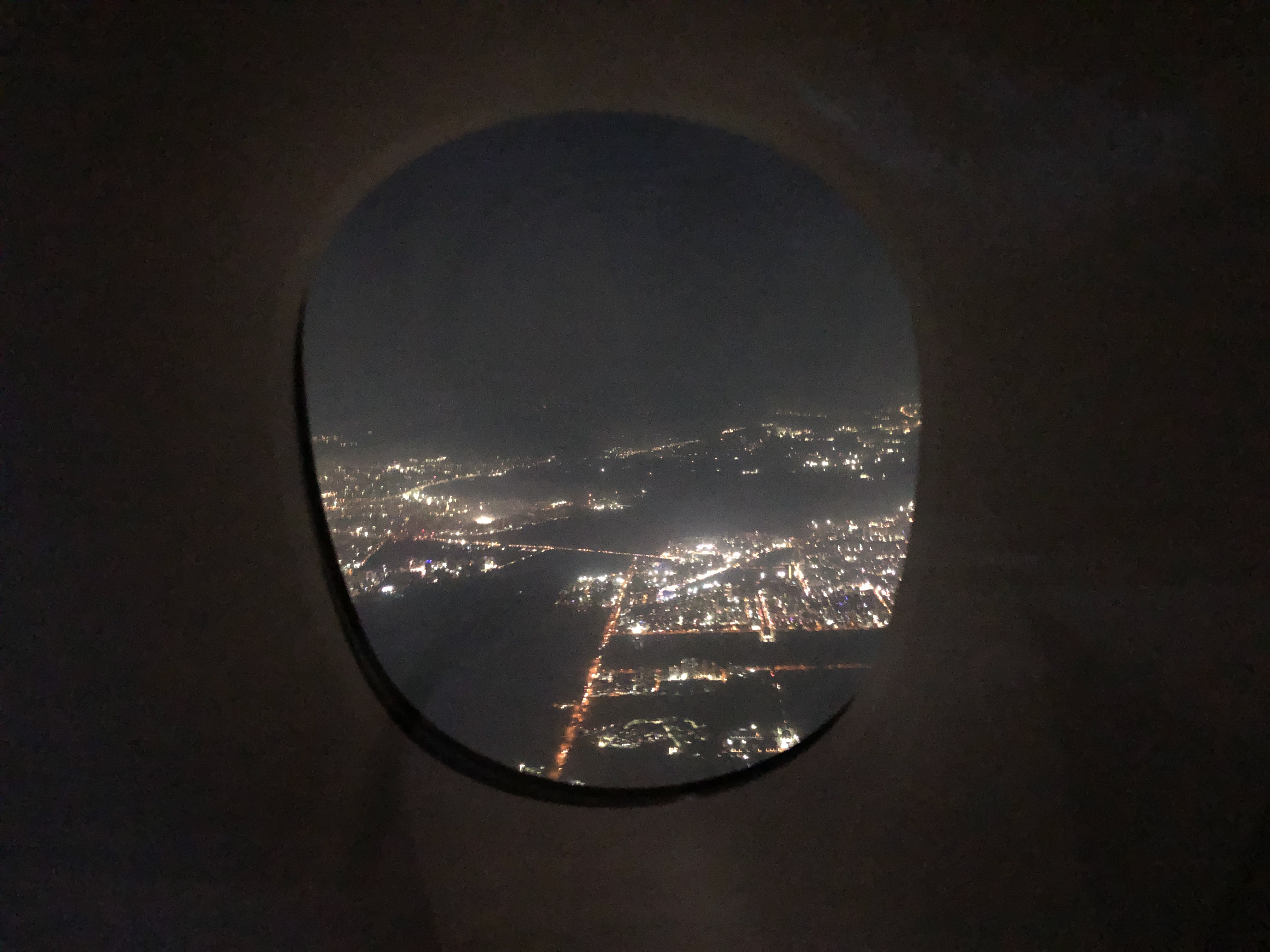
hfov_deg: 63.4
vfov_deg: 49.7
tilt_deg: -5.6
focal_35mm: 28
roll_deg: +3.5
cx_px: 635
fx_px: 1027
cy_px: 476
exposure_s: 1/4
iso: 1600
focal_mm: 3.99
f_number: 1.8
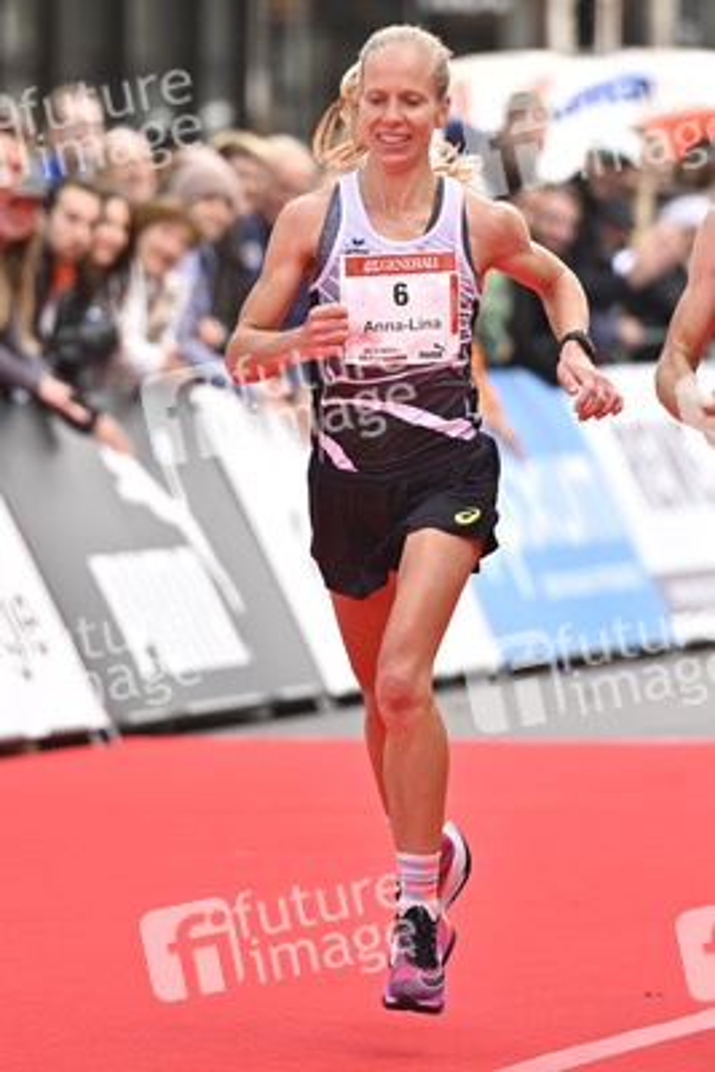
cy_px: 536
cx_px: 358
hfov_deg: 6.9
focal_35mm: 200
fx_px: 5953
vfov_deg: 10.3
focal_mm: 200
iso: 200
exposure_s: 1/800
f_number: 2.8
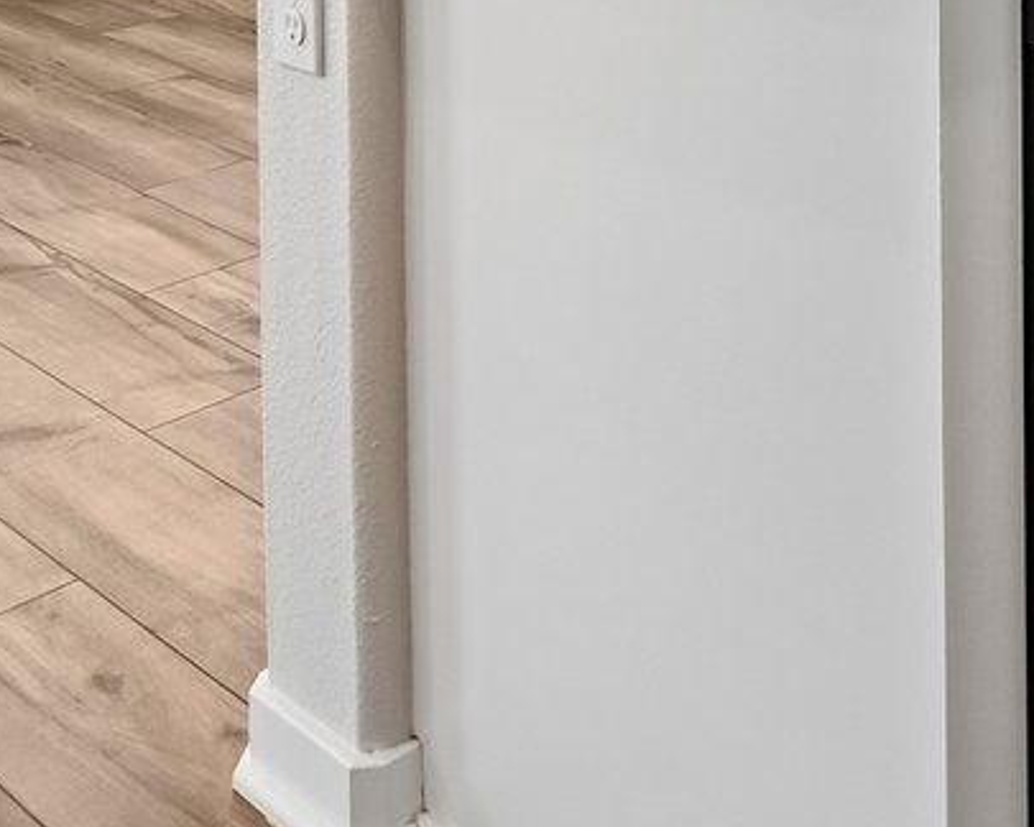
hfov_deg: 28.1
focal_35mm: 57
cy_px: -489
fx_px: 1744
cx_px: 1294
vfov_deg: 21.4
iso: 400
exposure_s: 1/13
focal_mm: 12
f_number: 7.1
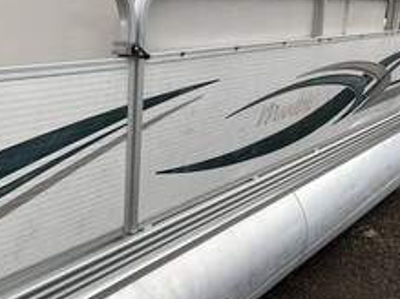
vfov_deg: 27.3
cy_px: 204
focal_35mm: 53
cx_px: 91
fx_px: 612
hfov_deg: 35.2
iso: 25
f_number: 1.8
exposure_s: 1/770
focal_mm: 3
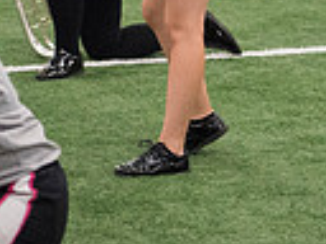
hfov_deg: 7.6
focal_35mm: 261
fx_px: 2458
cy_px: -177
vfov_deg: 5.6
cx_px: 270
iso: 3200
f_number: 3.2
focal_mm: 60
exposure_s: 1/320
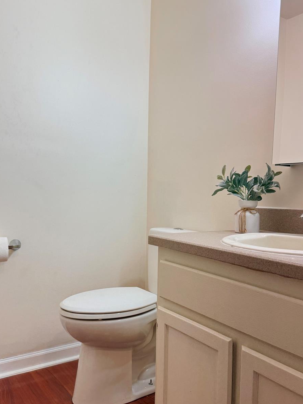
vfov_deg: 58.3
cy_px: 217
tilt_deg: -5.8
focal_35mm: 31
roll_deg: -3.6
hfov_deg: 45.4
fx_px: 362
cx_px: 159
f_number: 1.78
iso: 64
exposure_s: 1/120
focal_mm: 6.76
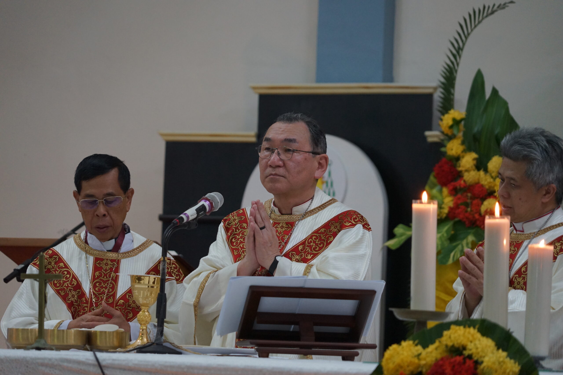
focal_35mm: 240
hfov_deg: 8.6
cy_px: 188
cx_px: 282
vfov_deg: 5.7
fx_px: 3753
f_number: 6.3
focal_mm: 240
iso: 2500
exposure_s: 1/50
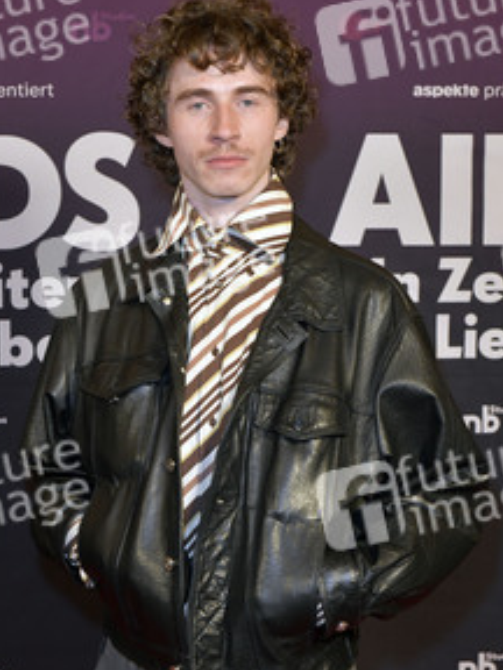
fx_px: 1240
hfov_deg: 22.9
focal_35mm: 64
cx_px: 224
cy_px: 379
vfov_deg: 30.2
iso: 1600
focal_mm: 48
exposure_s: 1/250
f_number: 6.3
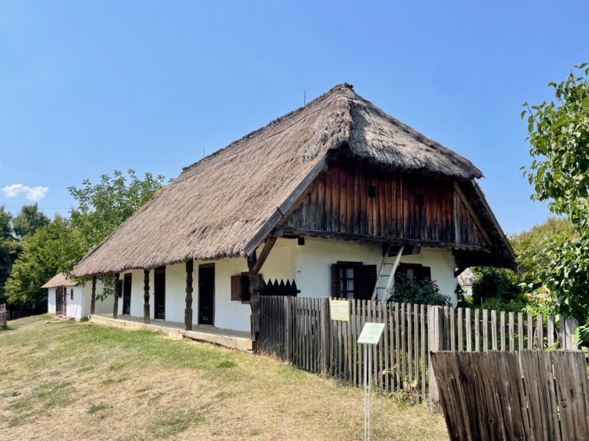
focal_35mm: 26
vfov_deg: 53.1
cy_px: 220
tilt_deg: +9.7
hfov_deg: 67.3
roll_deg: -0.4
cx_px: 294
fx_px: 442
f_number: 1.6
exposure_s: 1/4132
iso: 32
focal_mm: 4.2
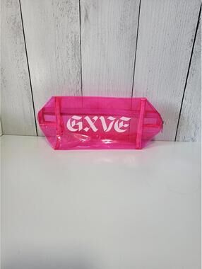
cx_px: 101
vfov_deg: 73.9
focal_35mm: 23
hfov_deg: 59.0
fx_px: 179
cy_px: 134
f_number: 1.8
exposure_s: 1/120
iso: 250
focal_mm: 6.4
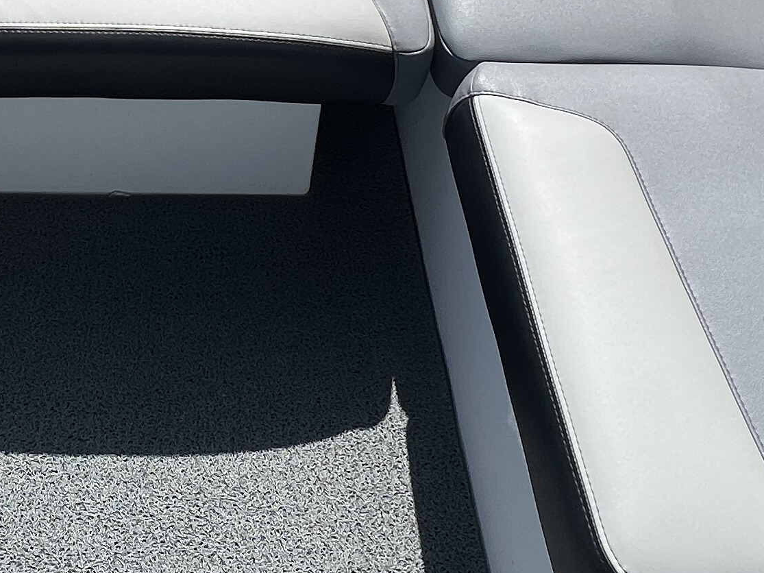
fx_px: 1037
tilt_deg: -44.8
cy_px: -76
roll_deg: -2.1
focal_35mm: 47
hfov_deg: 38.1
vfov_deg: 27.8
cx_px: 101
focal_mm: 1.57
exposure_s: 1/1531
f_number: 1.8
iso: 32
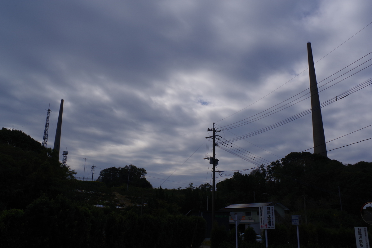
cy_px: 124
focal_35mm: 32
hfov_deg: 59.5
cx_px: 186
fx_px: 325
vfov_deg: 41.7
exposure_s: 1/250
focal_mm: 21
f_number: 20
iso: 200
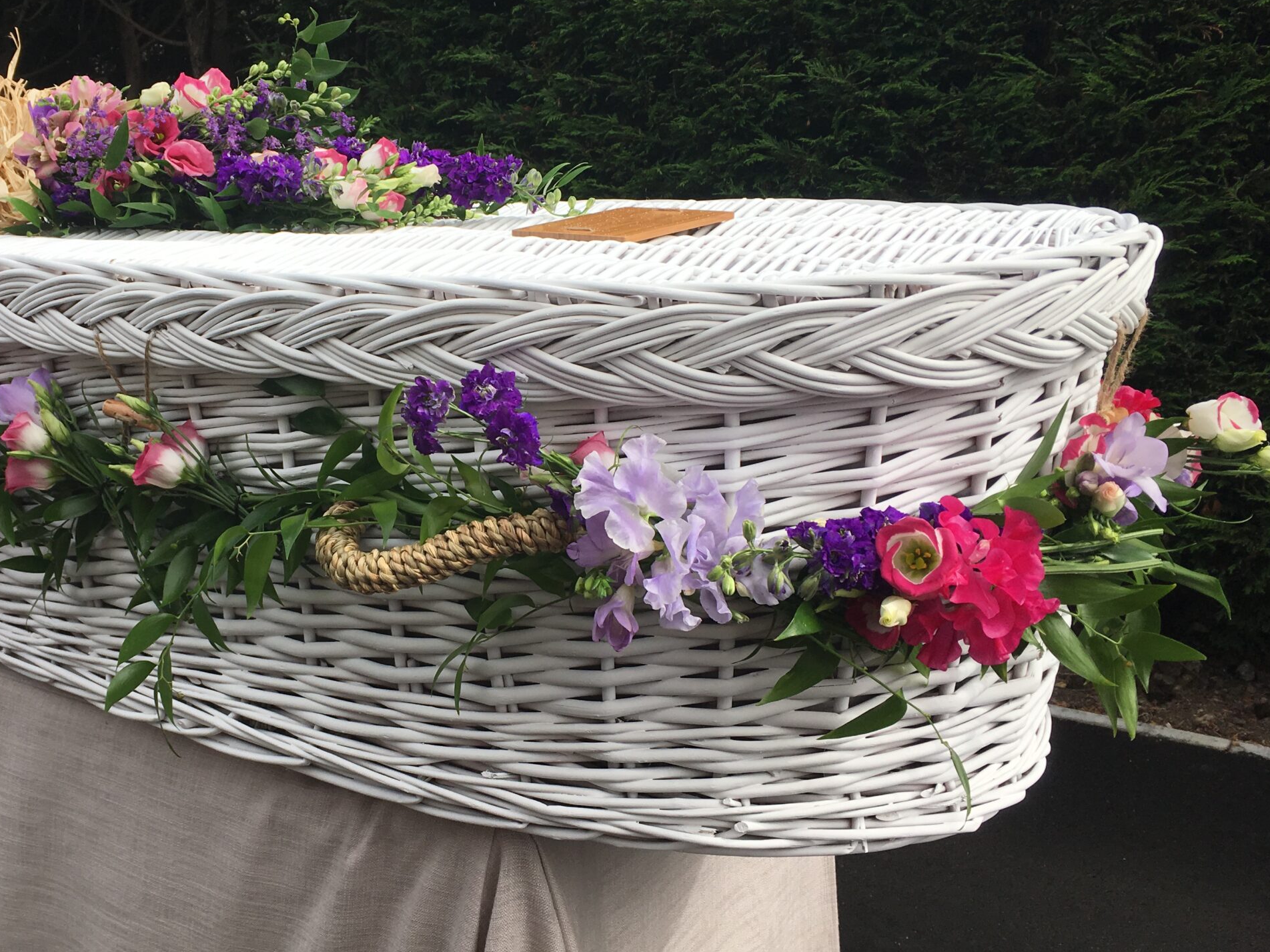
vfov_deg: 36.8
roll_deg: +2.7
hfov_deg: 47.2
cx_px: 433
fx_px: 1431
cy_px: 451
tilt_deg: -13.9
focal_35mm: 39
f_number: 2.2
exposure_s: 1/801
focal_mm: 4.15
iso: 25
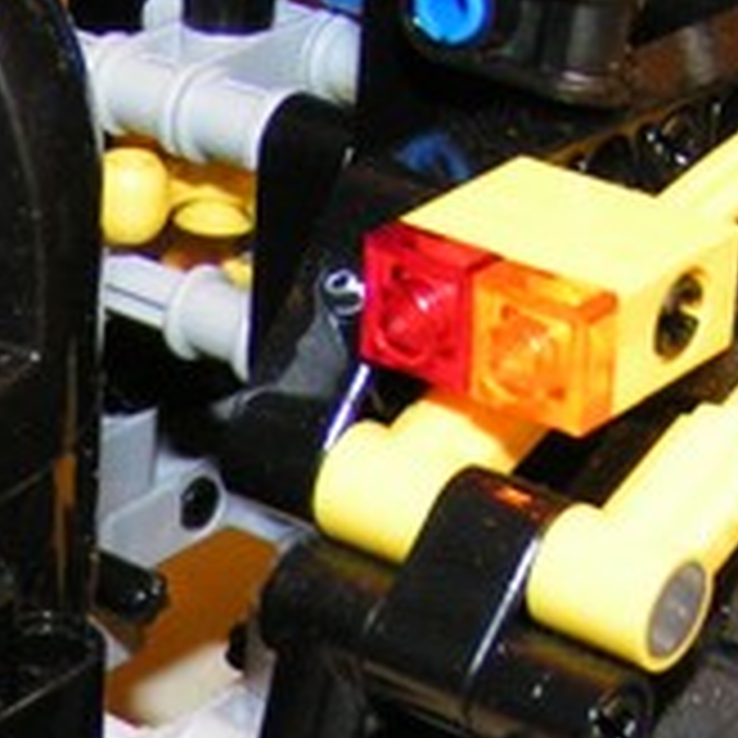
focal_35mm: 131
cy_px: 1035
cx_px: -274
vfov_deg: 12.8
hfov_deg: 12.8
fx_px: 3160
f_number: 2.8
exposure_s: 1/40
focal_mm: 5.8
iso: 200
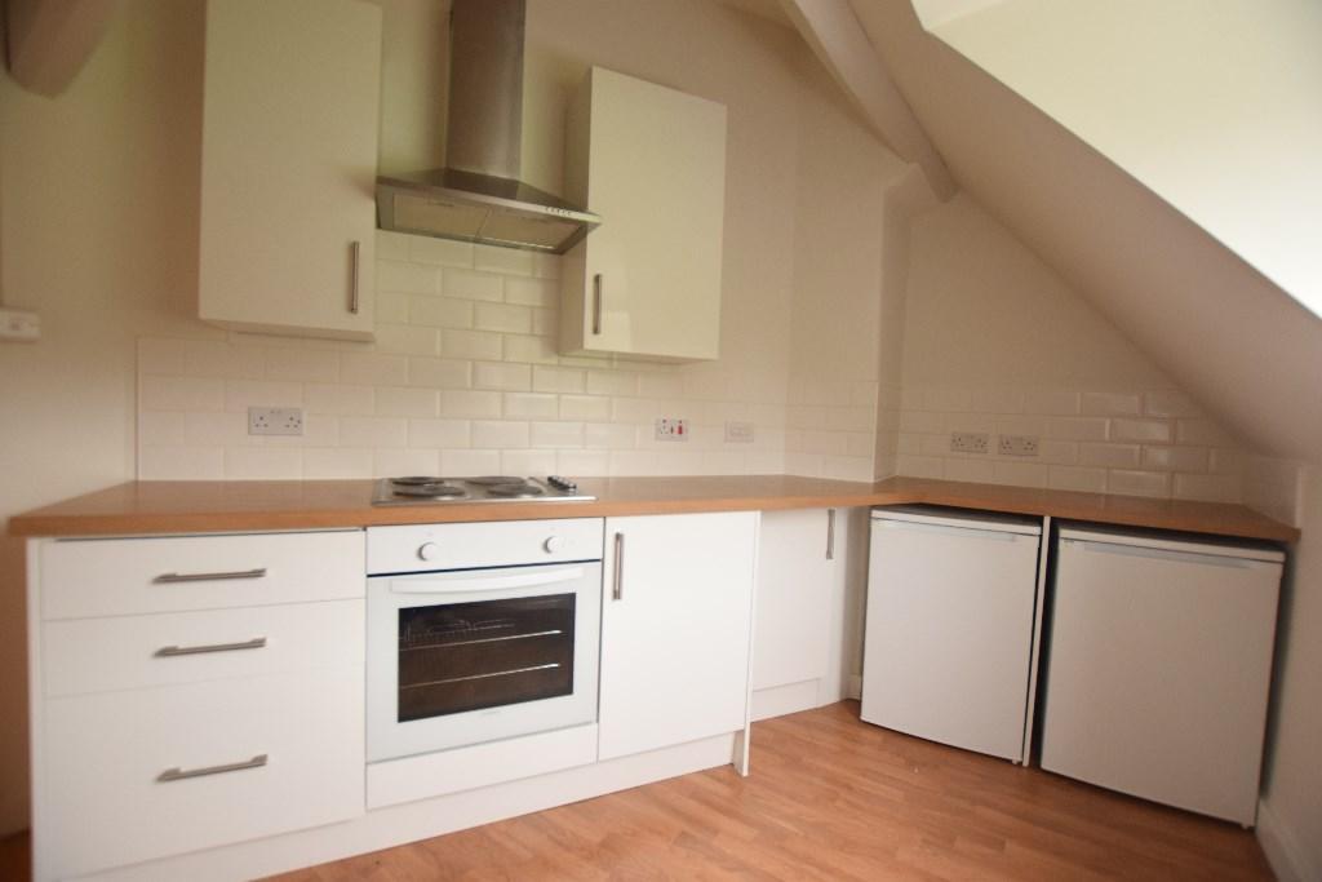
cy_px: 441
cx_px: 661
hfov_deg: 100.4
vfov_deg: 77.3
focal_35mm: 15
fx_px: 551
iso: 800
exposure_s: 1/40
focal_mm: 10
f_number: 3.5
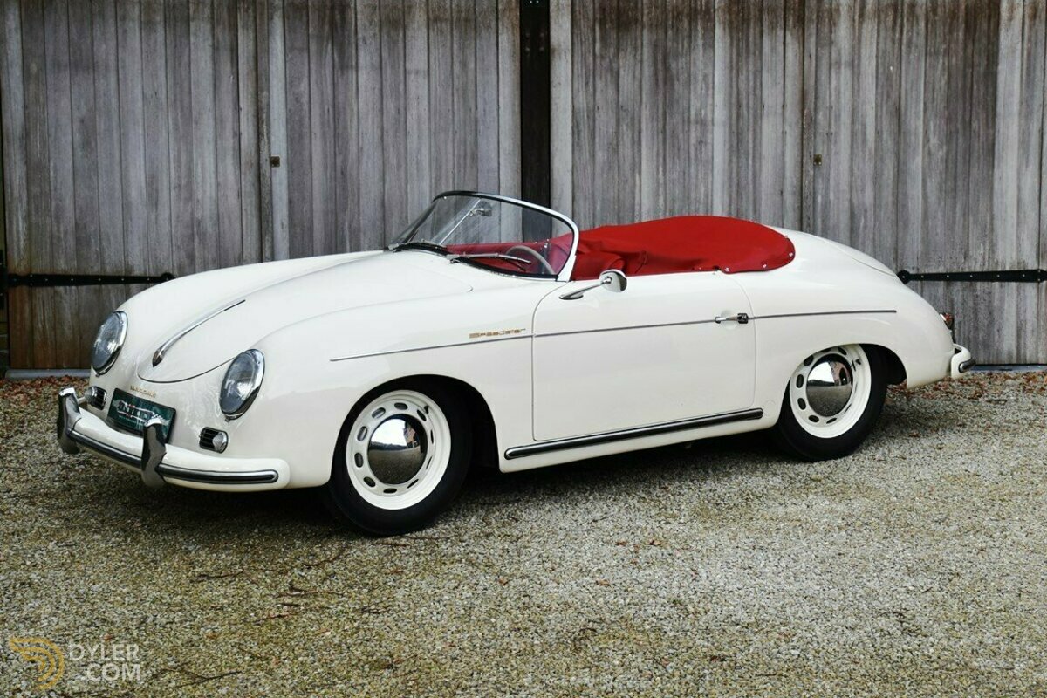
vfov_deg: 26.5
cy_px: 349
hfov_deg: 38.9
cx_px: 524
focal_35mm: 51
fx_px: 1483
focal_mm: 34
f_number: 5.6
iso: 360
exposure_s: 1/250
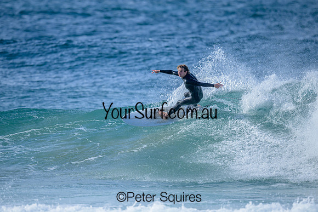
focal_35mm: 800
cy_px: 106
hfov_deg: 2.6
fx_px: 7068
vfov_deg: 1.7
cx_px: 159
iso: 500
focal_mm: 800
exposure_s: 1/2500
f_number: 6.3
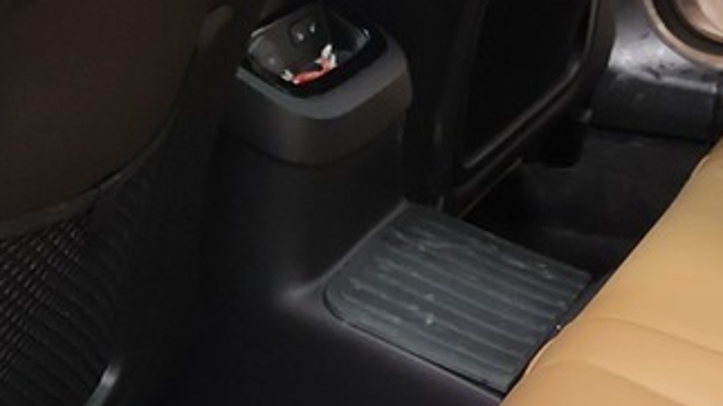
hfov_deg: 19.1
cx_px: 422
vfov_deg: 10.6
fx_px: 2147
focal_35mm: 112
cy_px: -94
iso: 160
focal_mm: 5.4
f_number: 1.8
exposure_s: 1/100
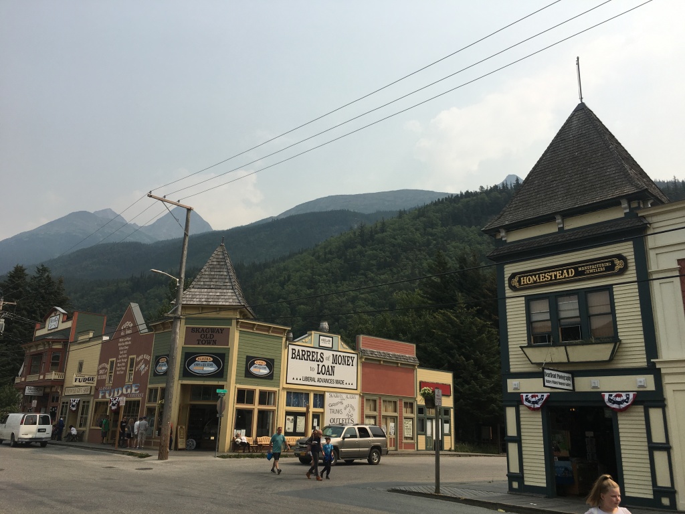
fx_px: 574
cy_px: 257
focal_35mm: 29
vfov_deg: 48.2
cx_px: 342
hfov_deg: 61.7
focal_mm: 4.15
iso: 25
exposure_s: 1/2404
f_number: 2.2
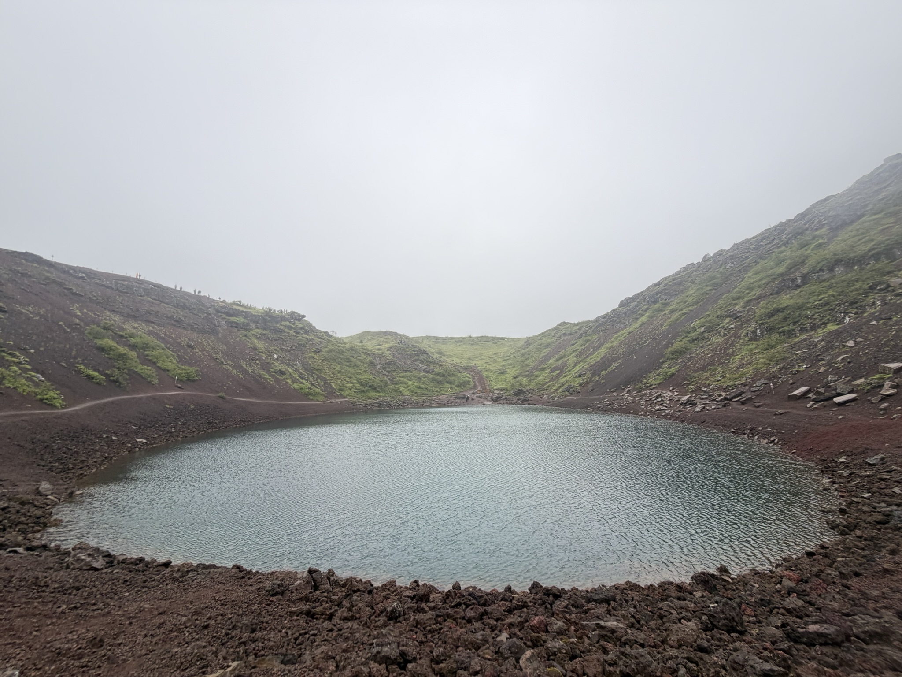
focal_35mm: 14
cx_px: 451
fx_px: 365
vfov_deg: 85.7
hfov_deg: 102.1
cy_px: 338
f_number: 2.2
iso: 40
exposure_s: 1/130
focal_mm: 2.22
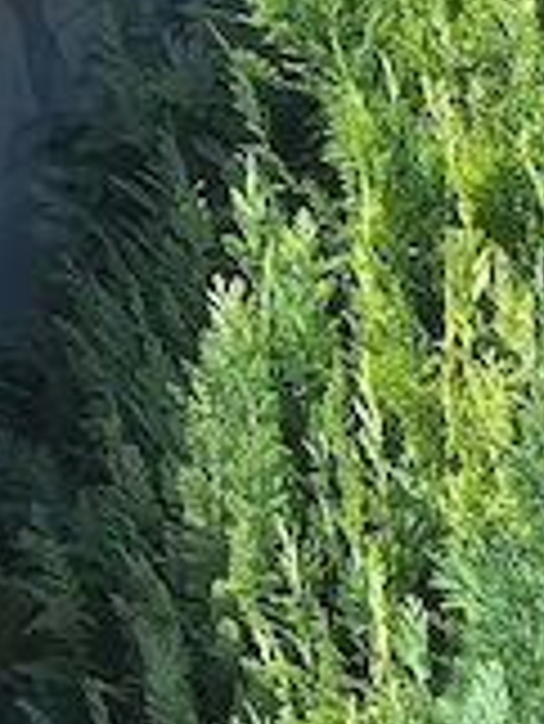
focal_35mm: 143
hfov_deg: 9.6
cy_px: 270
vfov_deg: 13.8
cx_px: -598
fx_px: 2992
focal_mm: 5.54
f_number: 1.8
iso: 40
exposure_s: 1/1942
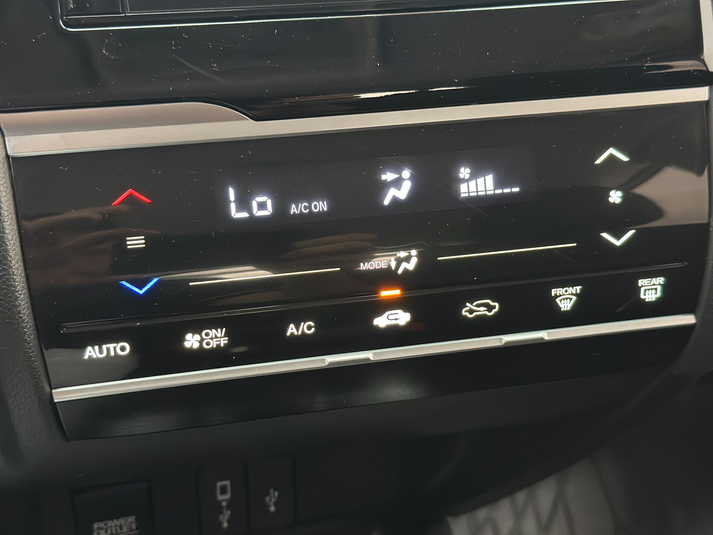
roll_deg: -1.0
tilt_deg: -26.0
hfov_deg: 39.7
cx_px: 356
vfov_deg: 30.3
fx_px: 989
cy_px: 268
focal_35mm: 48
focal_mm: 6.86
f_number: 1.78
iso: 640
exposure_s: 1/40
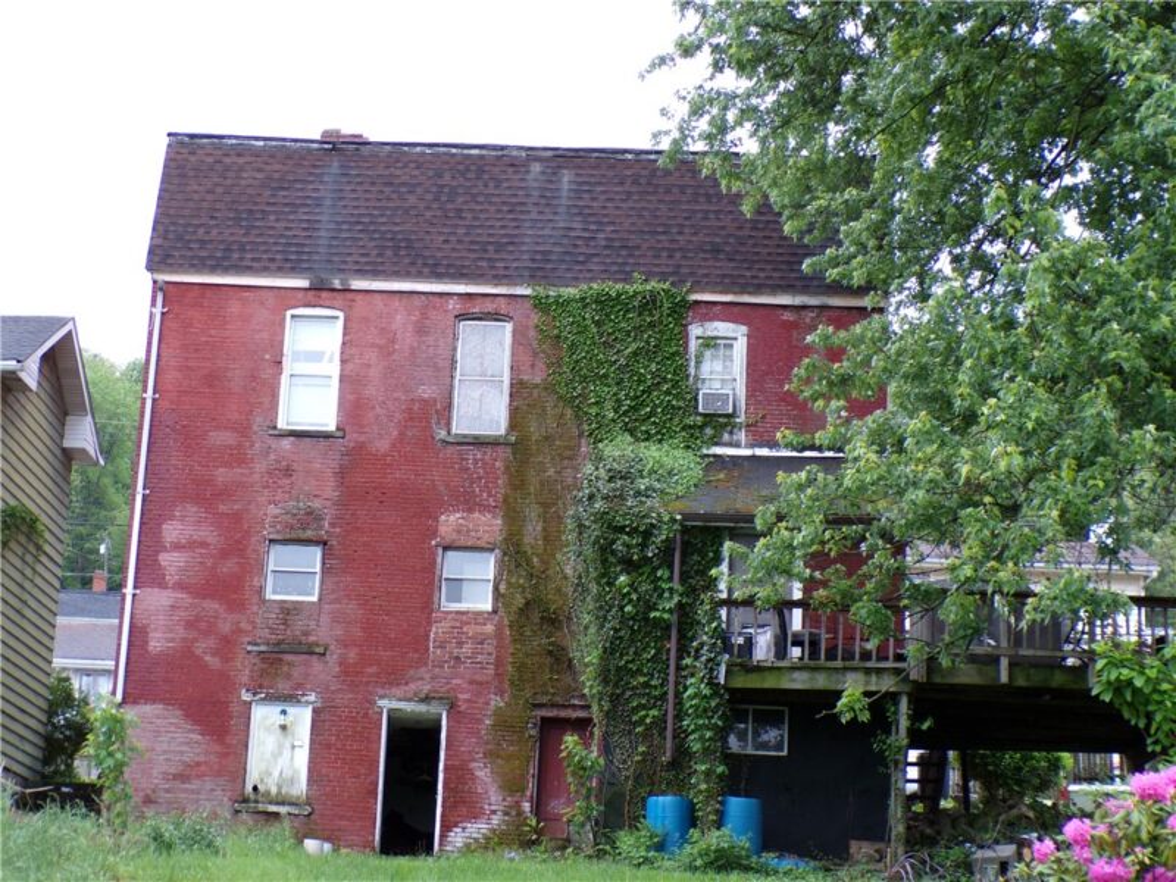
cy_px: 441
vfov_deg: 22.6
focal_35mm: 65
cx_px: 588
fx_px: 2208
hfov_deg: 29.8
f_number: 3.8
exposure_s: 1/100
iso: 180
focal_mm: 11.6
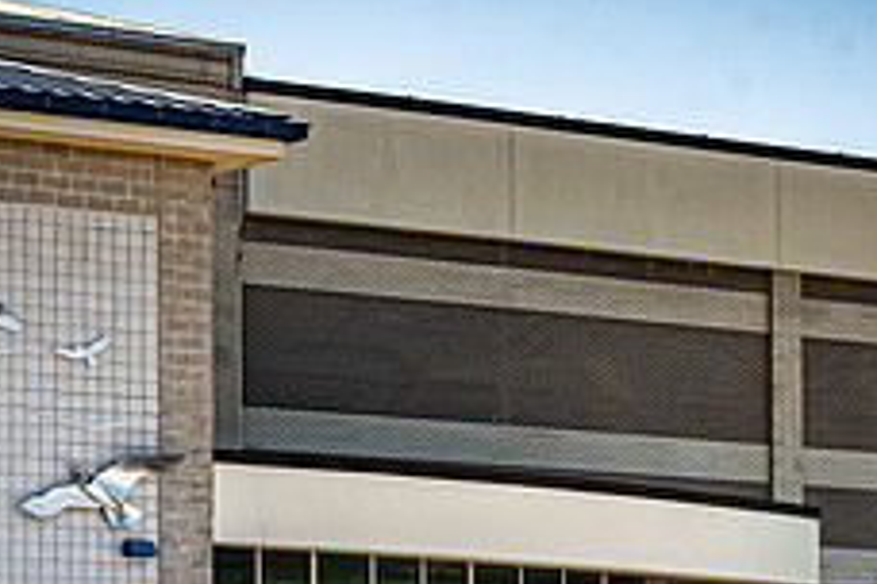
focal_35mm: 151
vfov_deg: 8.9
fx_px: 3678
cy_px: 864
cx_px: 433
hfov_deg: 13.6
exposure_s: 1/400
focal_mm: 50
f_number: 8
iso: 100
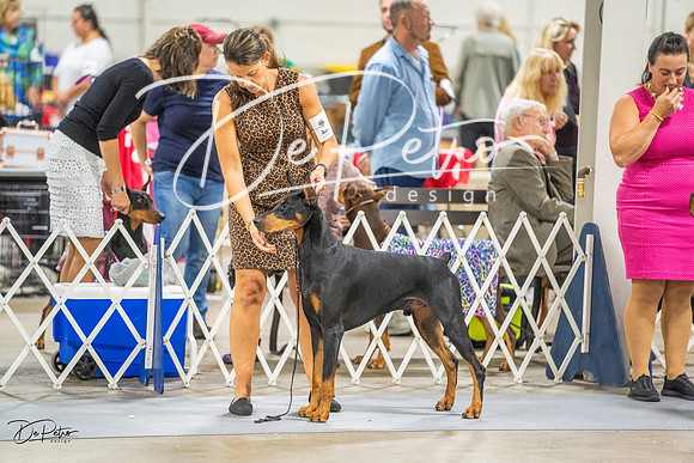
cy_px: 232
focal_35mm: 191
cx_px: 347
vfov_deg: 7.2
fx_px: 3683
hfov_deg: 10.8
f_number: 2.8
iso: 5000
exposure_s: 1/200
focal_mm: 191
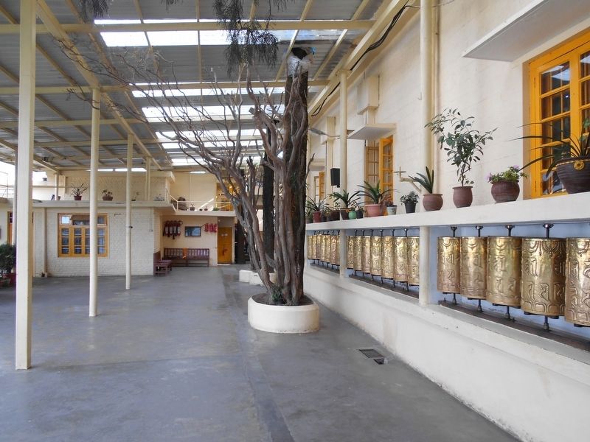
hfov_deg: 67.3
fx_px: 443
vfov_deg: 53.1
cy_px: 221
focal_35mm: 26
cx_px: 295
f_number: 3.2
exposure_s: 1/40
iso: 80
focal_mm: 4.6
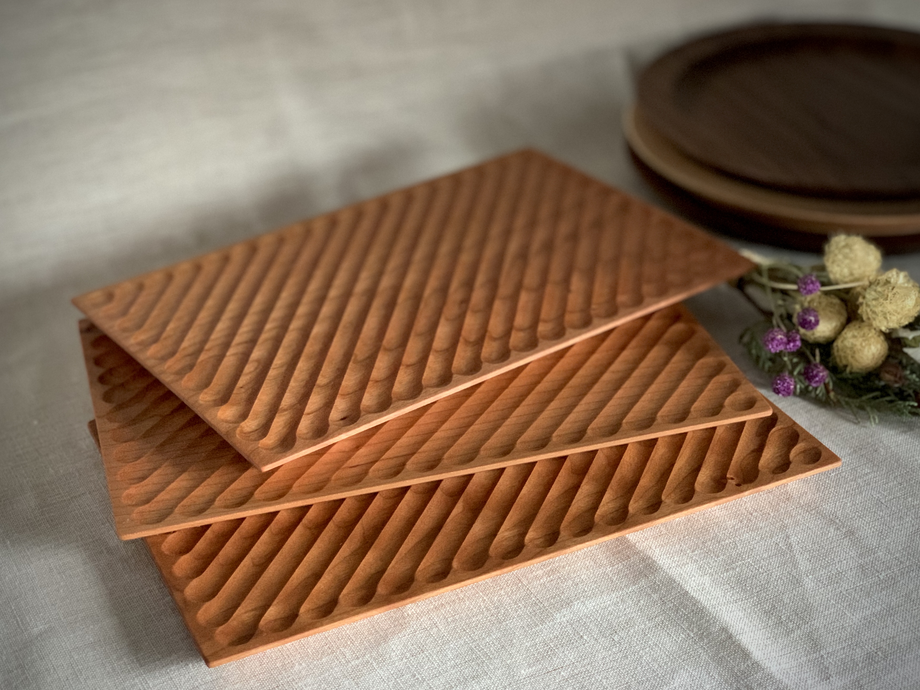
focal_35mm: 52
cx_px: 460
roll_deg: -2.6
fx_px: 1382
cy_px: 345
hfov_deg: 36.8
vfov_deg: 28.0
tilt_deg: -30.4
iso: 400
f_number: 2.4
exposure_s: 1/50
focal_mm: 6
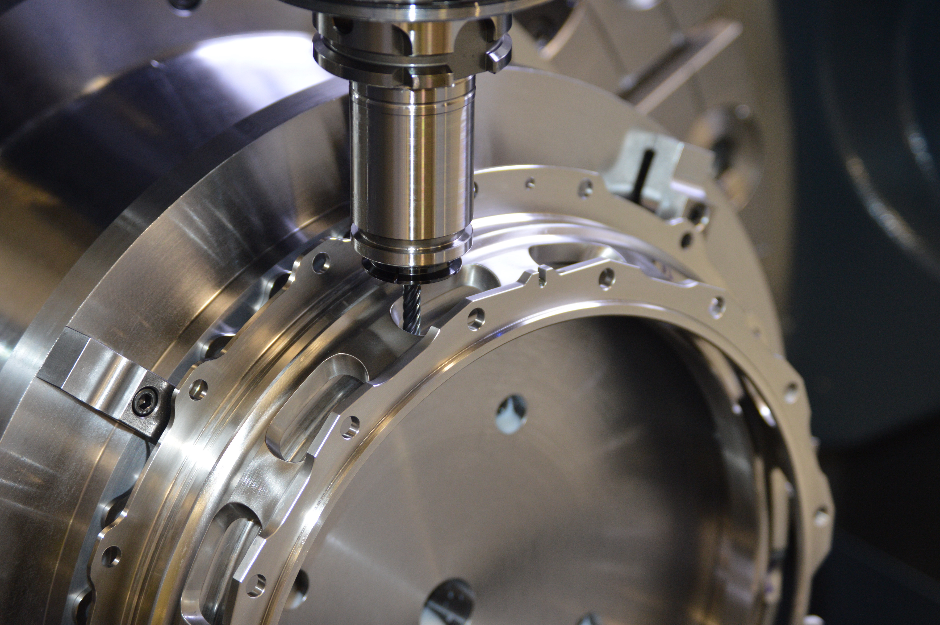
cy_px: 312
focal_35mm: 82
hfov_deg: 24.6
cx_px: 470
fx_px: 2152
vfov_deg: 16.5
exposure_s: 1/60
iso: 560
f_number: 4
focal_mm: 55
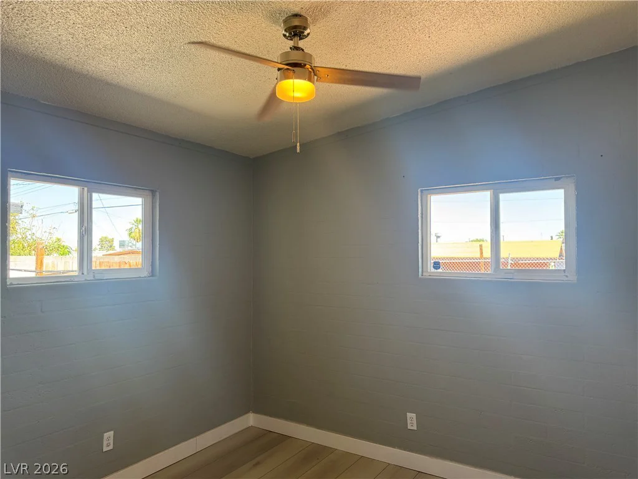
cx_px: 319
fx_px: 442
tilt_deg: +1.0
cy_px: 240
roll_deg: +0.2
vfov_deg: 56.8
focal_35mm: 24
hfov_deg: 71.6
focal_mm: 6.76
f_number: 1.78
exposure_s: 1/120
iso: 100
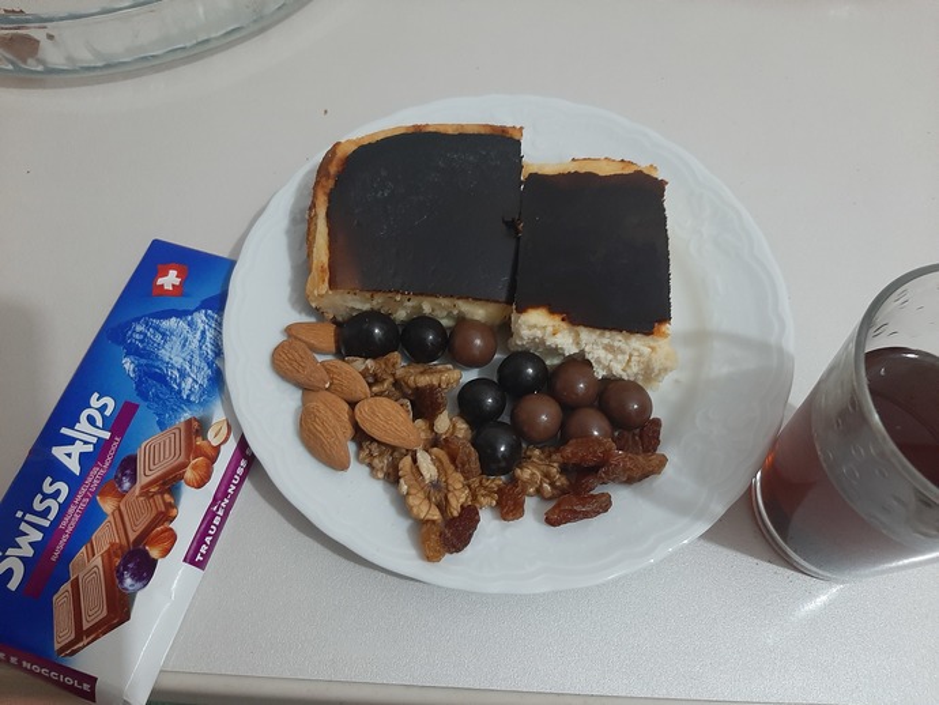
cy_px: 352
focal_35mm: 26
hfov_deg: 67.3
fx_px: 706
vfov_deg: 53.1
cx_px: 470
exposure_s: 1/25
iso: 200
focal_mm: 3.93
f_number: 1.7
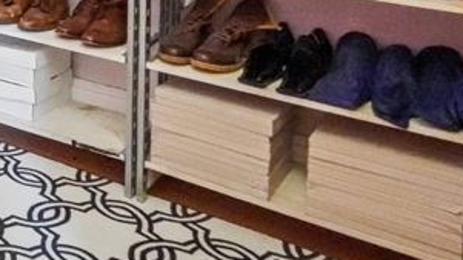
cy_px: -228
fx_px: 699
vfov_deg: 16.8
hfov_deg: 28.9
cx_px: -157
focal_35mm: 57
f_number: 8
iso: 20000
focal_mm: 16
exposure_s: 1/30
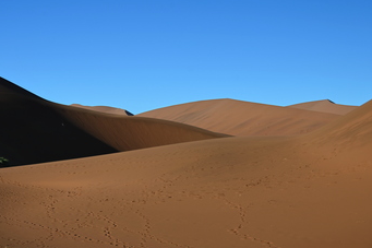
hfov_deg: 29.6
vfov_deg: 20.0
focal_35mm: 68
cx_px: 164
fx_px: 702
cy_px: 115
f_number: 6.3
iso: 100
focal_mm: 58
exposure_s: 1/320
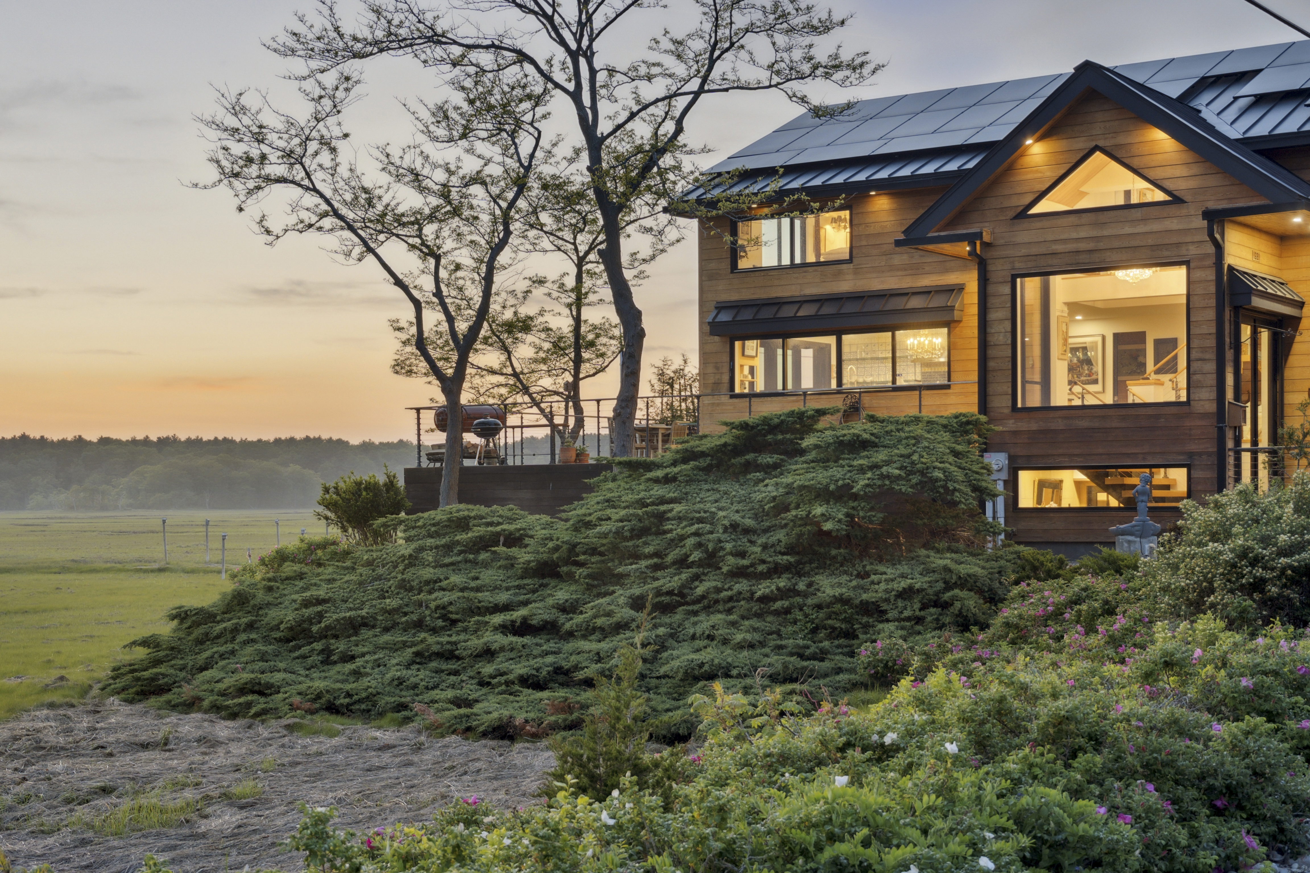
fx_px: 1856
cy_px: 436
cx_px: 655
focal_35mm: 51
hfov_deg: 38.9
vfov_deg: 26.5
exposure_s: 1/13
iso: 500
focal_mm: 34.5
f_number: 4
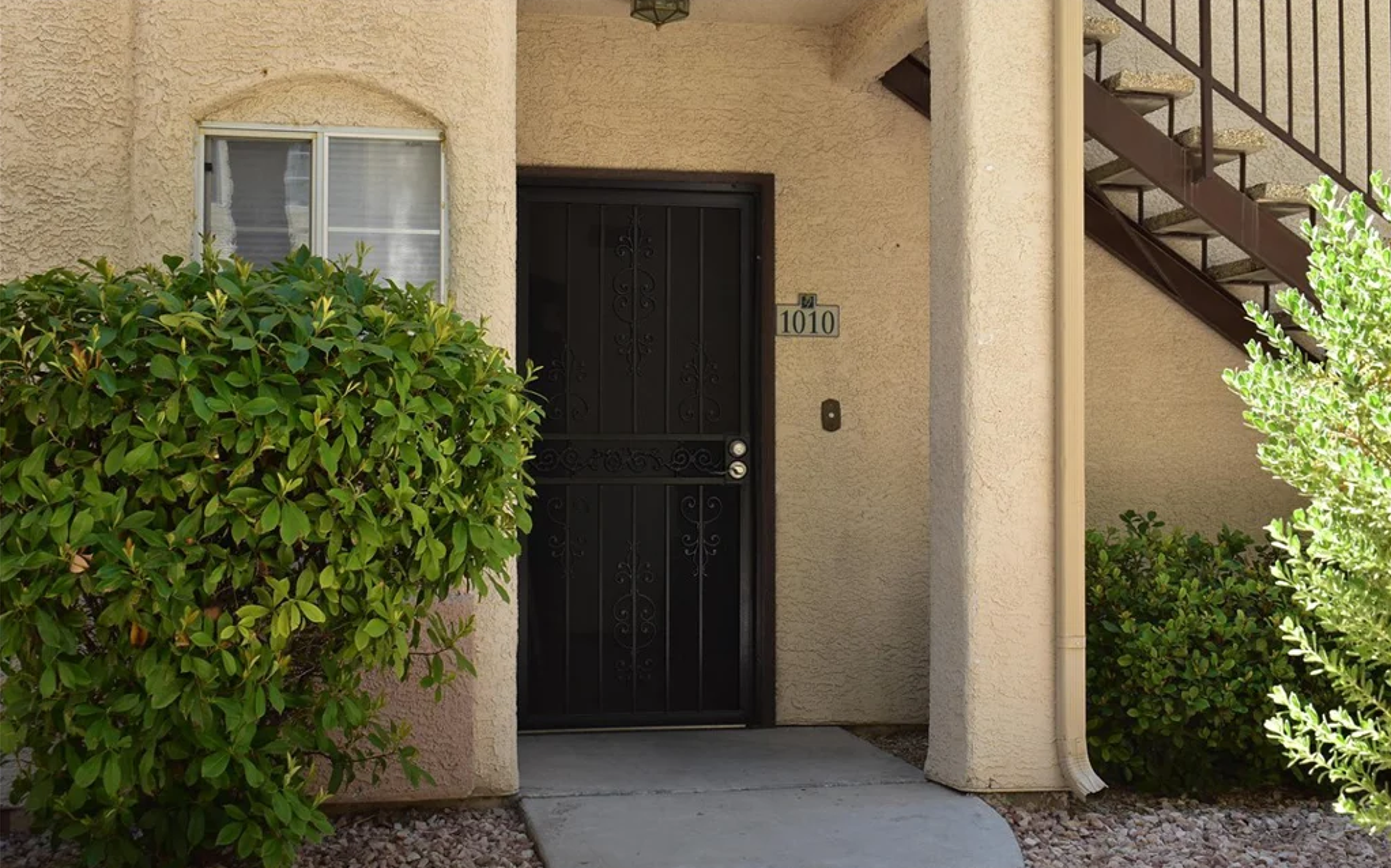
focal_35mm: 46
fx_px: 1743
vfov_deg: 28.0
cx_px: 696
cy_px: 461
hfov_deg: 43.5
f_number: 9
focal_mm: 30
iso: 400
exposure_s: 1/160
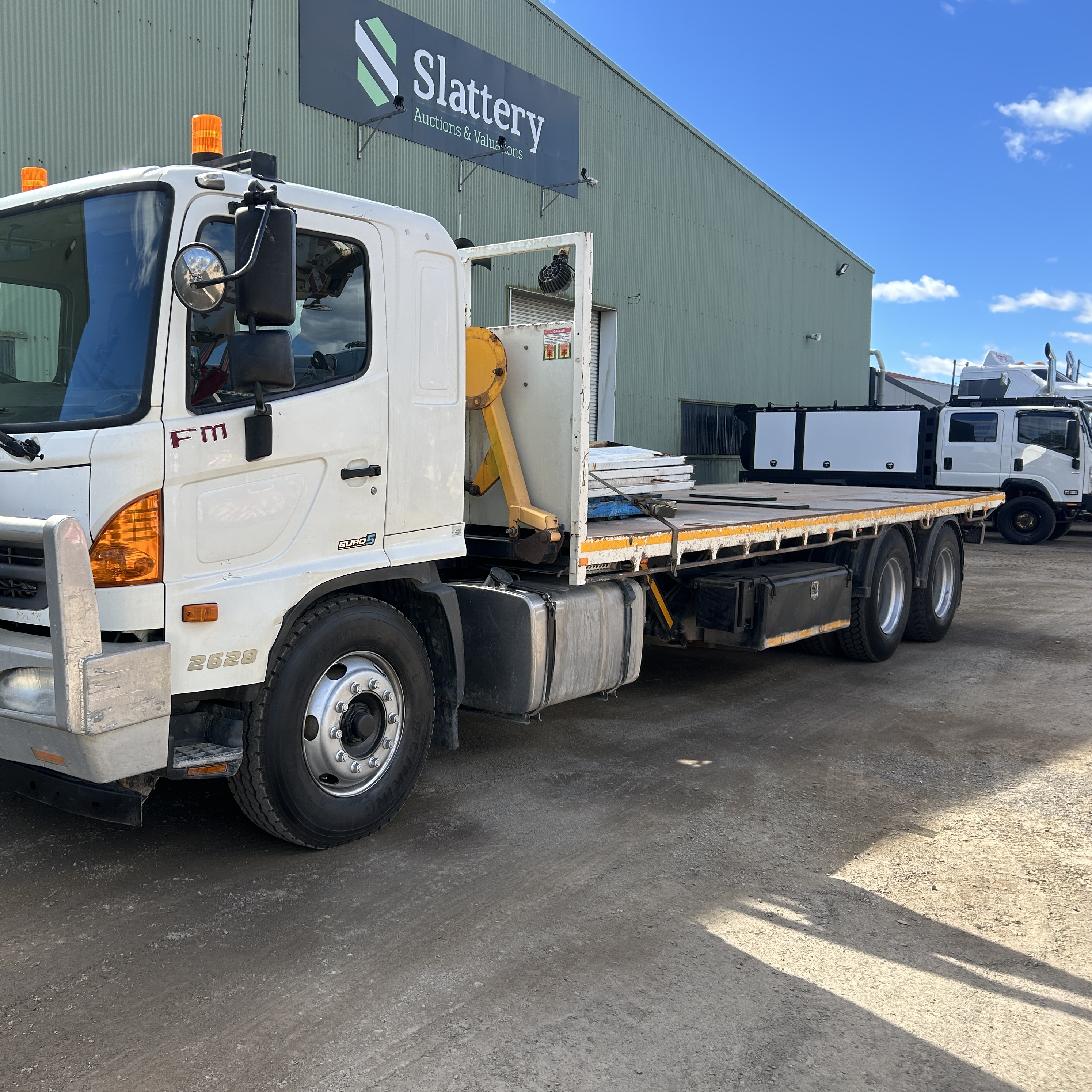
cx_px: 367
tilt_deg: -5.6
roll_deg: -0.9
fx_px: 1106
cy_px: 543
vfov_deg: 52.5
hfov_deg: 51.6
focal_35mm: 31
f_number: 1.5
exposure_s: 1/1431
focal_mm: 5.7
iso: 50
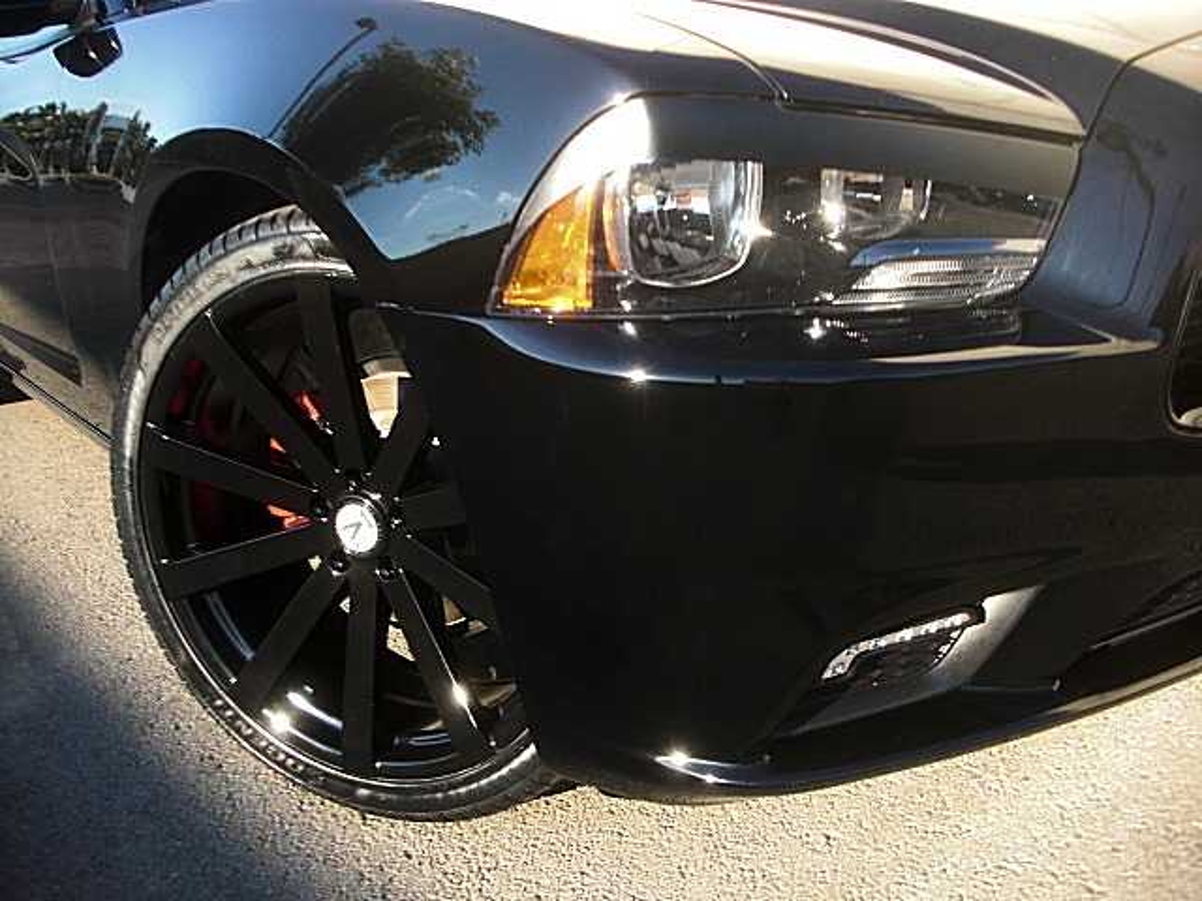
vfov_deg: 39.7
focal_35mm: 36
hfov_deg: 51.4
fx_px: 1250
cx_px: 601
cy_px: 450
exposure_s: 1/100
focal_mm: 6.3
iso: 50
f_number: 2.8
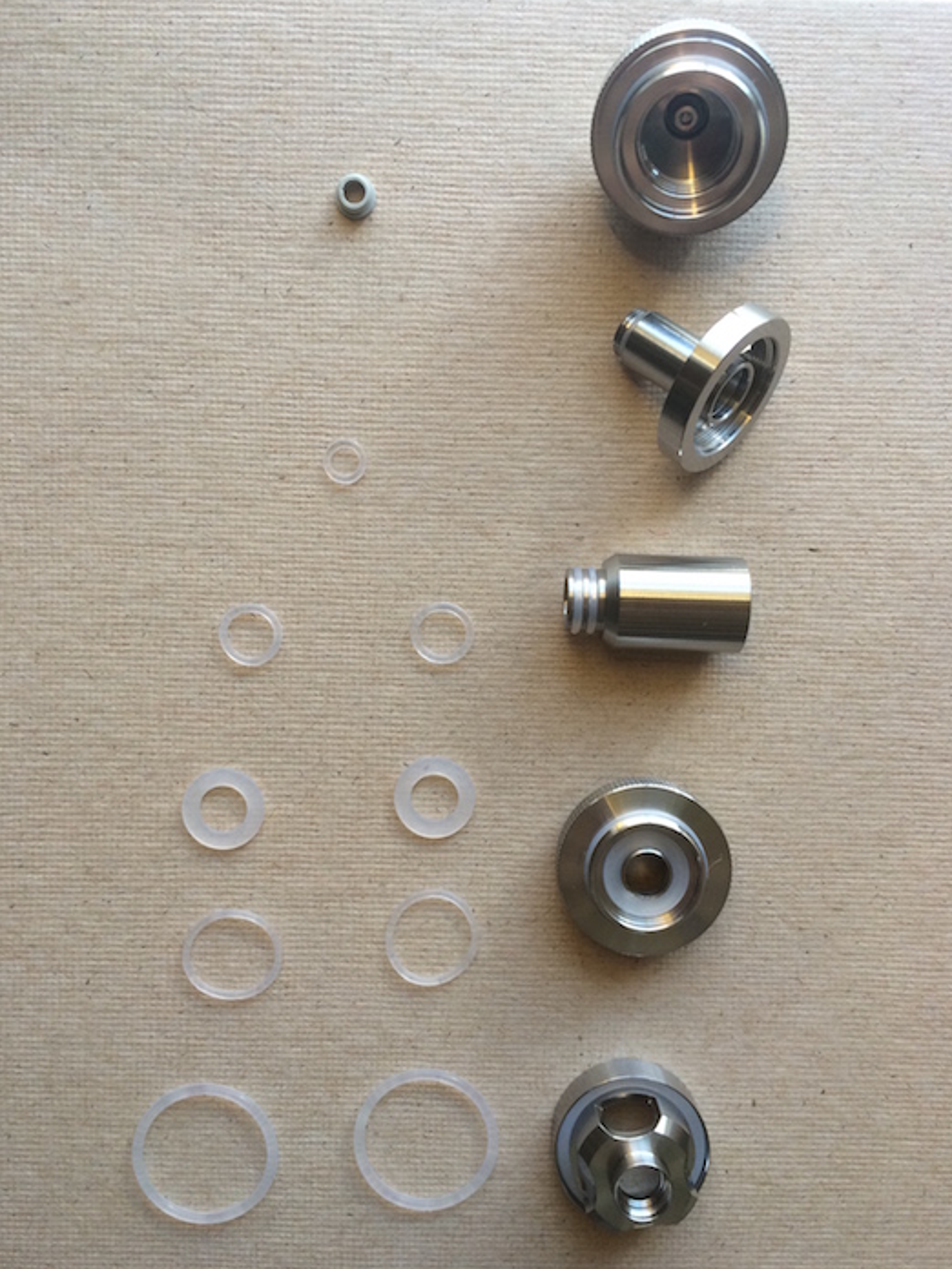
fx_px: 1100
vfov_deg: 60.0
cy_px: 644
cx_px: 478
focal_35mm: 30
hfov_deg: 46.8
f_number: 2.2
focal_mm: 4.15
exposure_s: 1/120
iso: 64
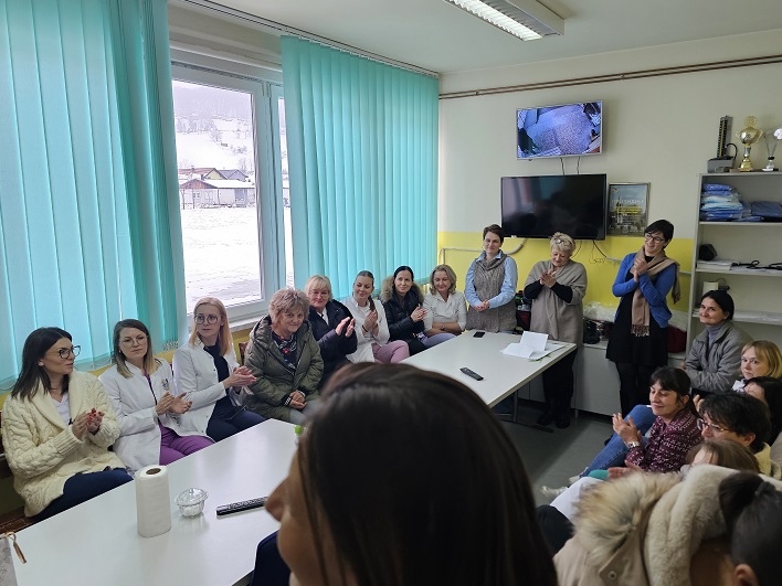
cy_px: 296
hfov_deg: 67.2
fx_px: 587
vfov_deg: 53.1
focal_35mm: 26
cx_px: 414
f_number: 1.7
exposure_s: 1/100
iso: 250
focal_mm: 6.3
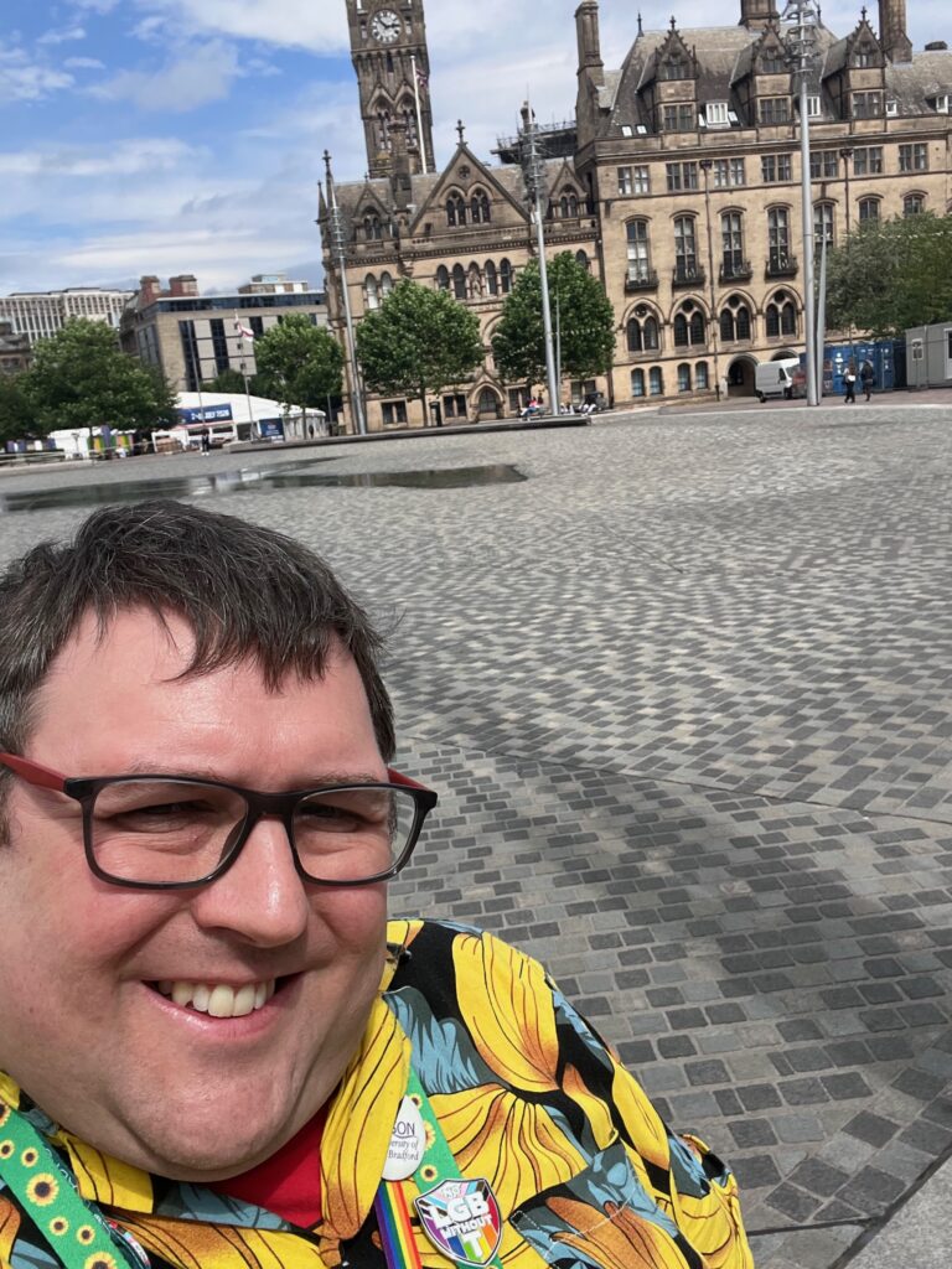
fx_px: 1100
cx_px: 476
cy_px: 634
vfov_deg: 60.0
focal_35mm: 30
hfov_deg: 46.8
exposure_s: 1/1383
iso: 32
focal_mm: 2.71
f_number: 2.2
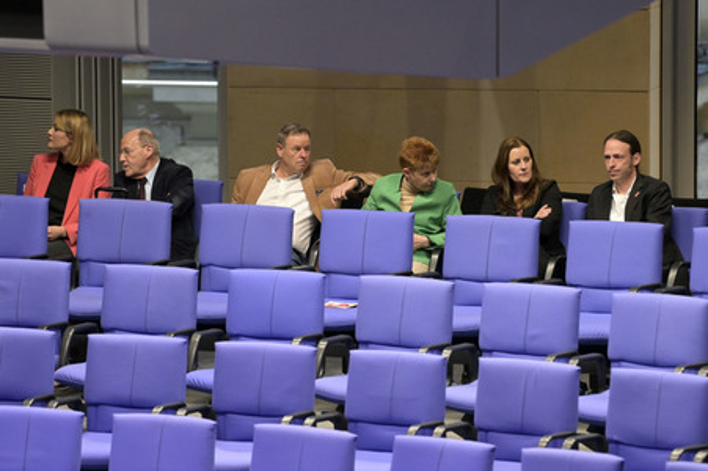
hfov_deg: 7.6
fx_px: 5306
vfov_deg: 5.1
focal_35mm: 270
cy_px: 236
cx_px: 354
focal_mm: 270
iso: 10000
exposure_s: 1/200
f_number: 5.6
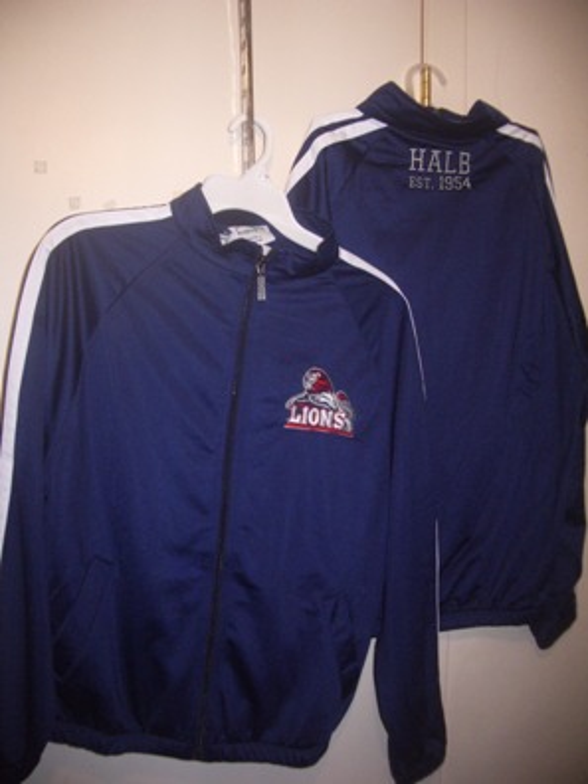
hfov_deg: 40.7
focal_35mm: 35
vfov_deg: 52.6
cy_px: 392
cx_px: 294
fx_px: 793
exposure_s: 1/40
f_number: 2.6
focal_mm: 5.8
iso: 160
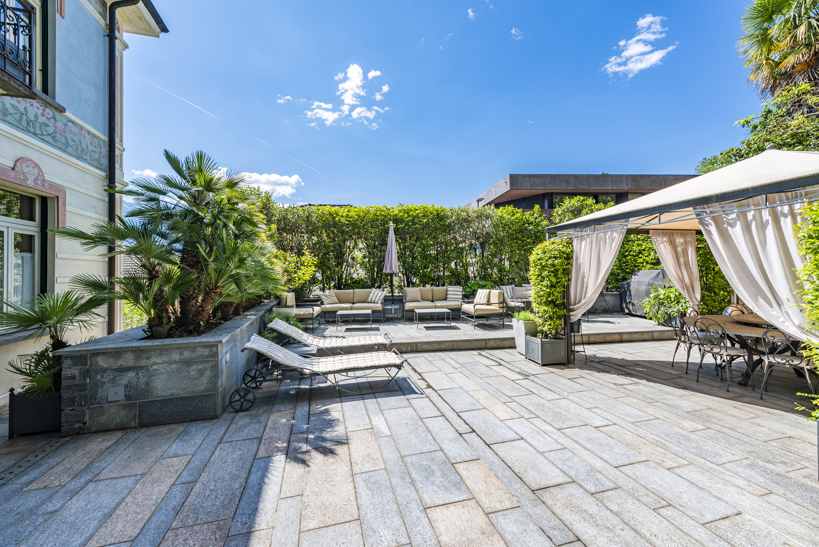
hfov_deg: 104.2
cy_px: 274
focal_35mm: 14
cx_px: 410
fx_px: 319
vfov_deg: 81.3
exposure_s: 1/200
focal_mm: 14
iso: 100
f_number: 9
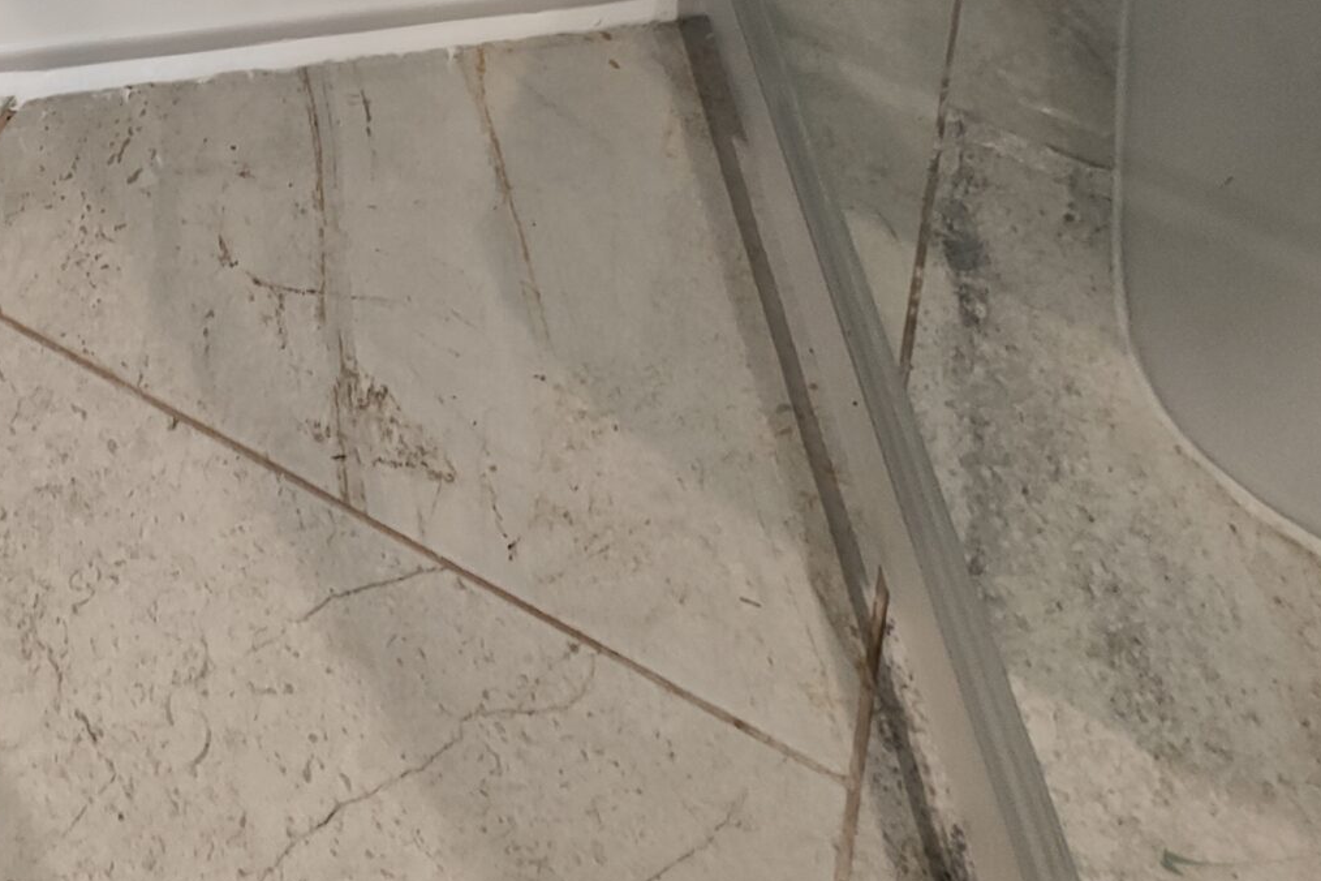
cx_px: -162
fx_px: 1541
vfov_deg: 29.9
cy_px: 12
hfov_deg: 37.9
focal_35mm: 42
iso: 221
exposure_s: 1/50
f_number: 2.4
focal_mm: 2.13
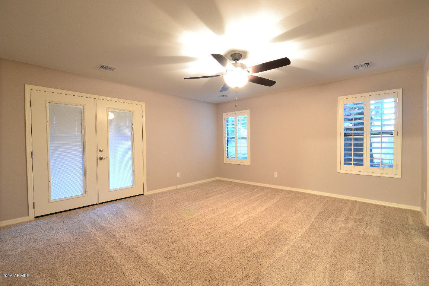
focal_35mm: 15
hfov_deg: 100.4
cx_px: 214
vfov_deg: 77.3
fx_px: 179
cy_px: 143
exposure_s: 10
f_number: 11
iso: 100
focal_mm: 10
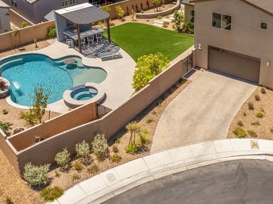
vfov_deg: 27.9
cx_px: 176
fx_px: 394
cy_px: 18
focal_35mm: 50
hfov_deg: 37.9
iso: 100
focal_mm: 12.29
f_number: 2.8
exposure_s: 1/320
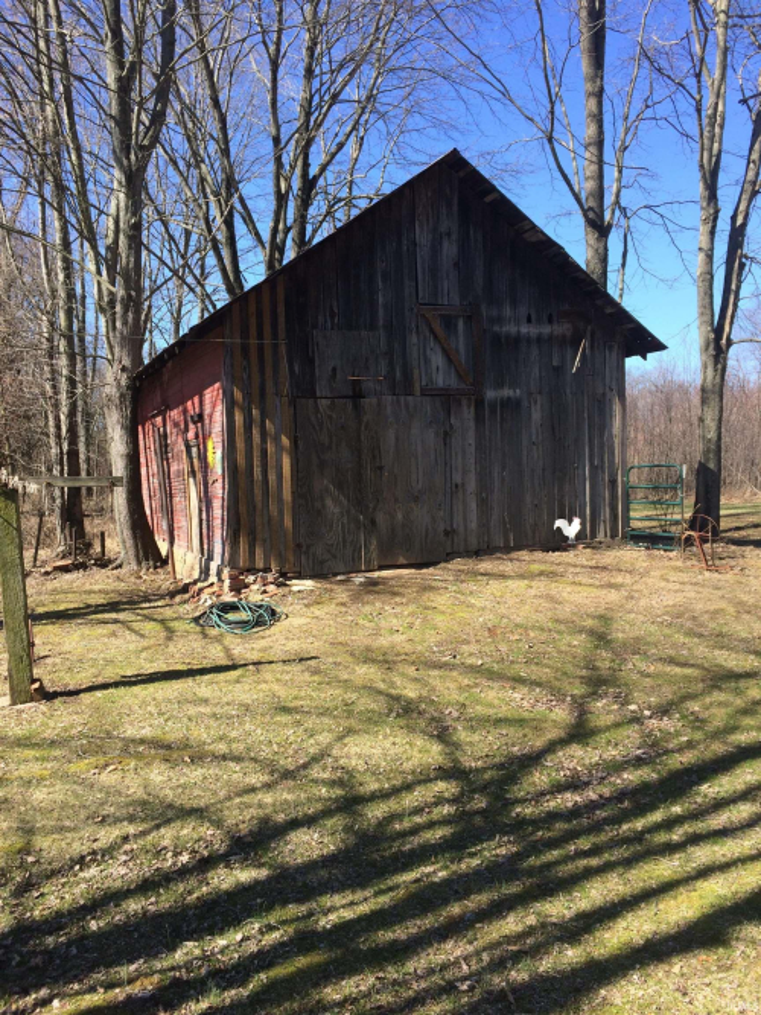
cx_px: 380
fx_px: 850
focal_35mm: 29
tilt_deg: -5.7
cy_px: 508
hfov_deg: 48.2
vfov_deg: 61.7
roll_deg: +3.2
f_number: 2.2
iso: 32
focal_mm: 4.15
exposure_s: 1/873
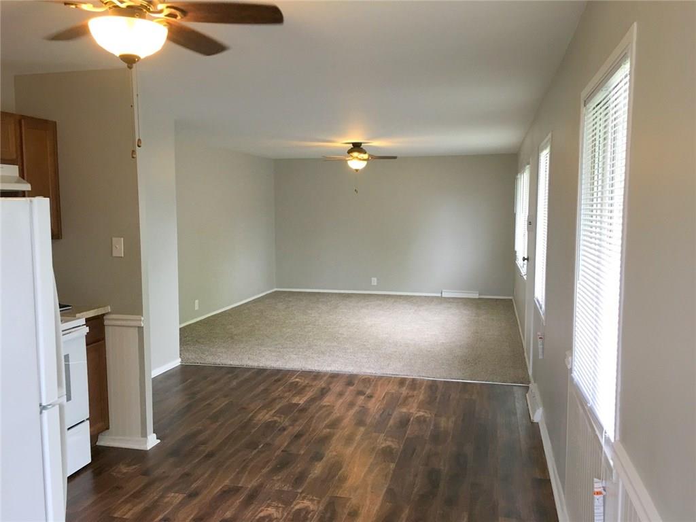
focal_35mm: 29
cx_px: 348
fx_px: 583
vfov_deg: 48.2
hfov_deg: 61.7
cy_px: 261
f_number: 2.2
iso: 40
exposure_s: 1/30
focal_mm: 4.15
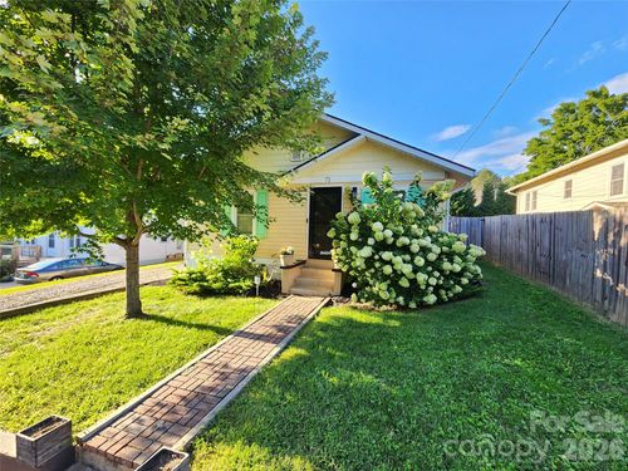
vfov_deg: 89.9
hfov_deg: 106.2
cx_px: 314
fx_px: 236
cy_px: 236
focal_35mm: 13
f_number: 2.2
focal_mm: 2.2
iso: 50
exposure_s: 1/162
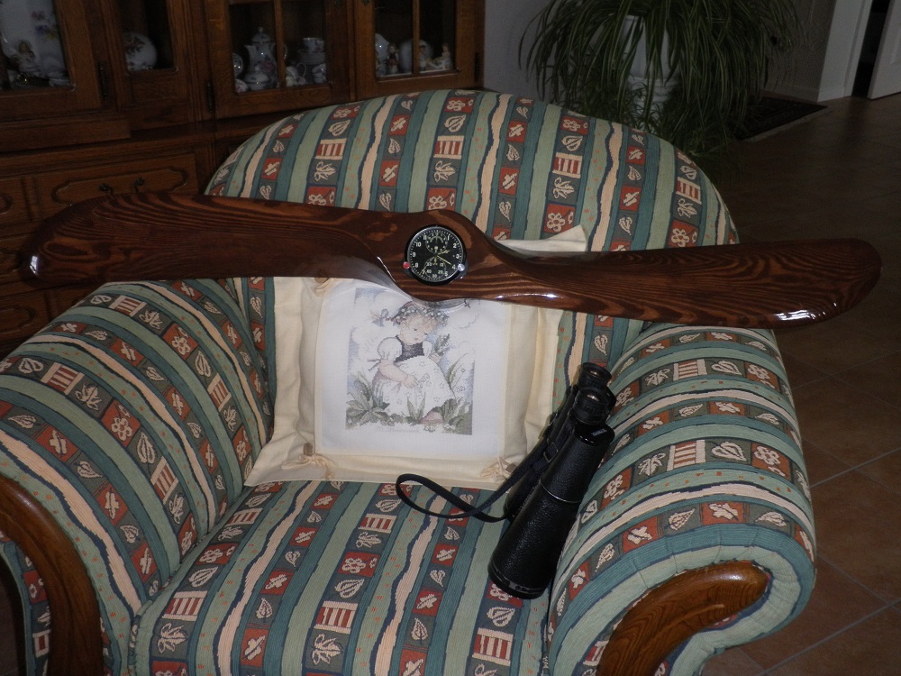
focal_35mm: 36
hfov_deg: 51.4
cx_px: 450
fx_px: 937
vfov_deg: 39.7
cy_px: 338
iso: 160
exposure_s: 1/30
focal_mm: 6.3
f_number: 3.5
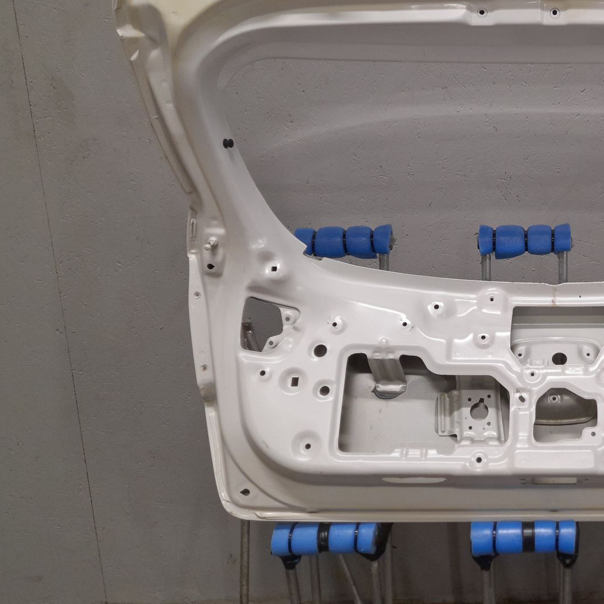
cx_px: 558
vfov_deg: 38.9
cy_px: 228
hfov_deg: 36.4
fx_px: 849
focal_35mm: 43
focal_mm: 4.6
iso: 80
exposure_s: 1/50
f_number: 2
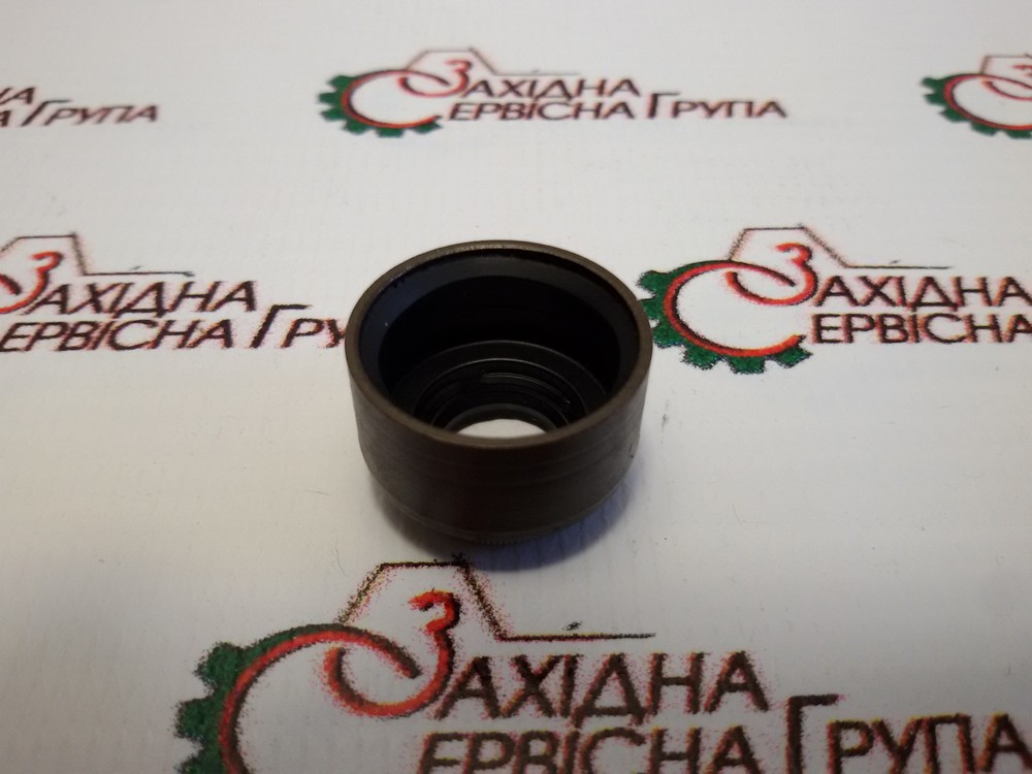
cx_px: 516
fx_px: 924
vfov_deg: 45.4
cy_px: 387
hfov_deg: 58.4
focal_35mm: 31
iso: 64
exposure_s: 1/100
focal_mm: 2.93
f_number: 2.4
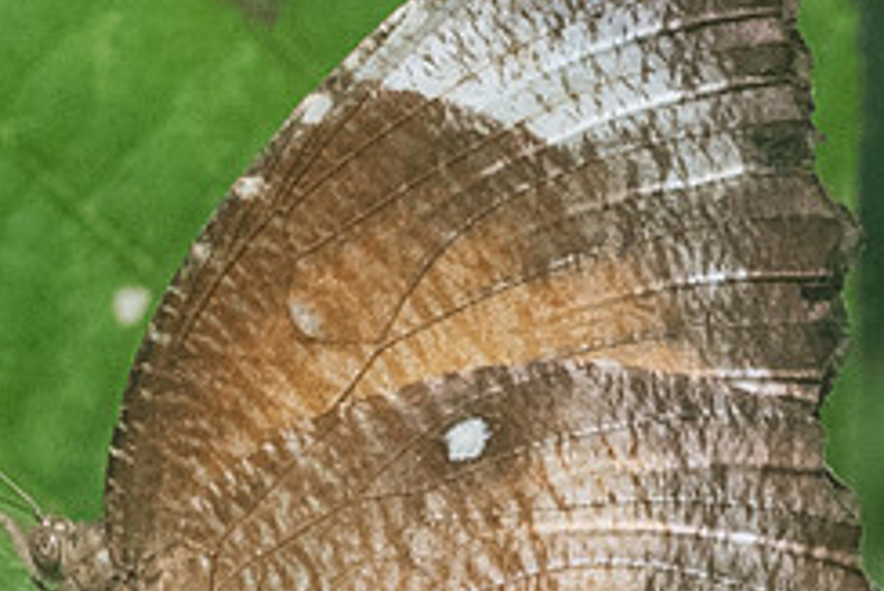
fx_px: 35625
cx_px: 688
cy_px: 408
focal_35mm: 1450
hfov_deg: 1.4
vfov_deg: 0.9
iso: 1600
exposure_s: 1/320
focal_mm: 150
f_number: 14
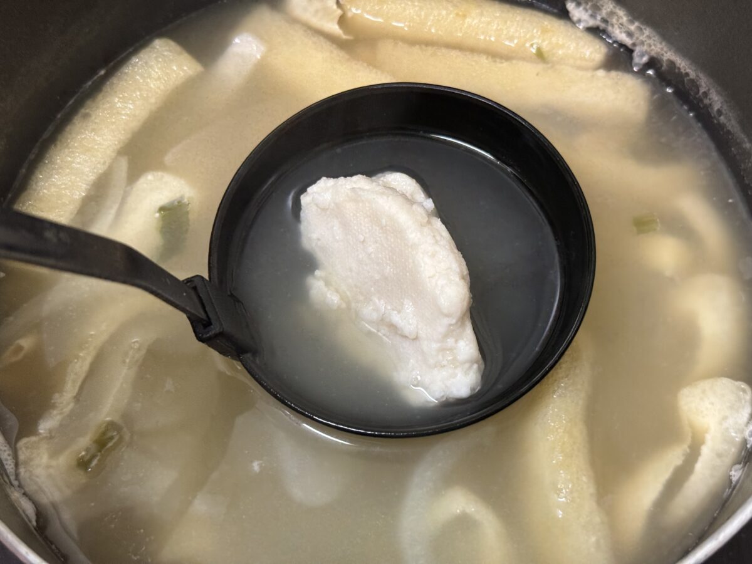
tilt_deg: -63.9
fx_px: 1043
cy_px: 282
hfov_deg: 39.7
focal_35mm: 48
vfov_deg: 30.3
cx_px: 376
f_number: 1.78
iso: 320
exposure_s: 1/40
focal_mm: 6.76
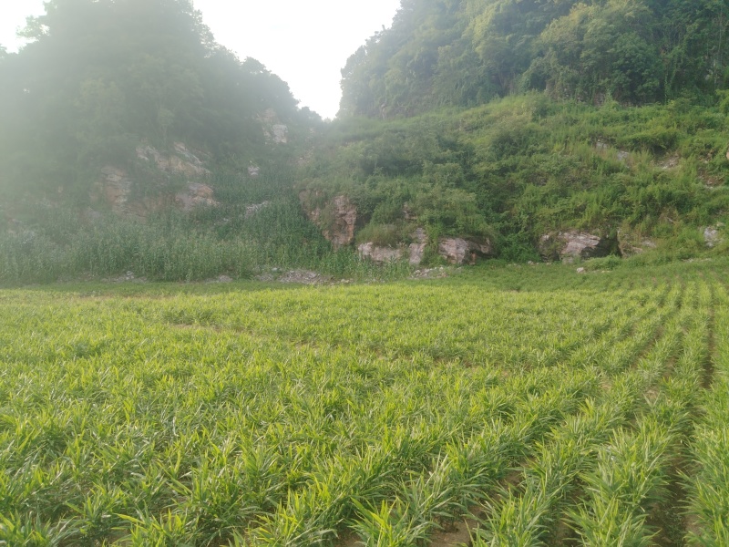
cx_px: 364
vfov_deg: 53.1
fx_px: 548
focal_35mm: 26
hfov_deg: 67.3
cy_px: 274
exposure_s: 1/284
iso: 100
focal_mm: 4.25
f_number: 1.8
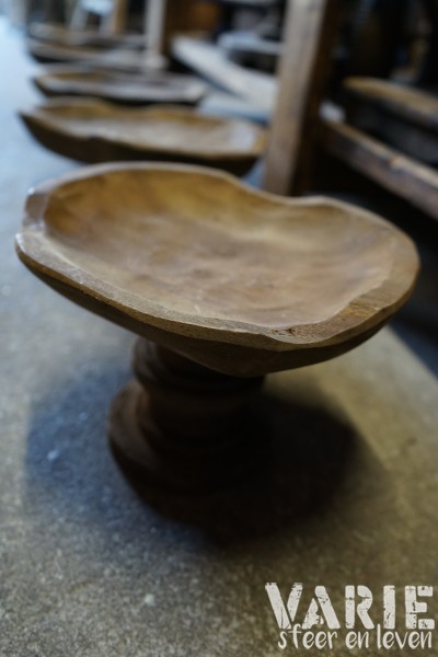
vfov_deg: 61.9
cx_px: 219
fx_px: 547
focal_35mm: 30
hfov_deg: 43.6
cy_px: 328
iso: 2000
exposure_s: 1/60
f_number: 3.5
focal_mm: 30
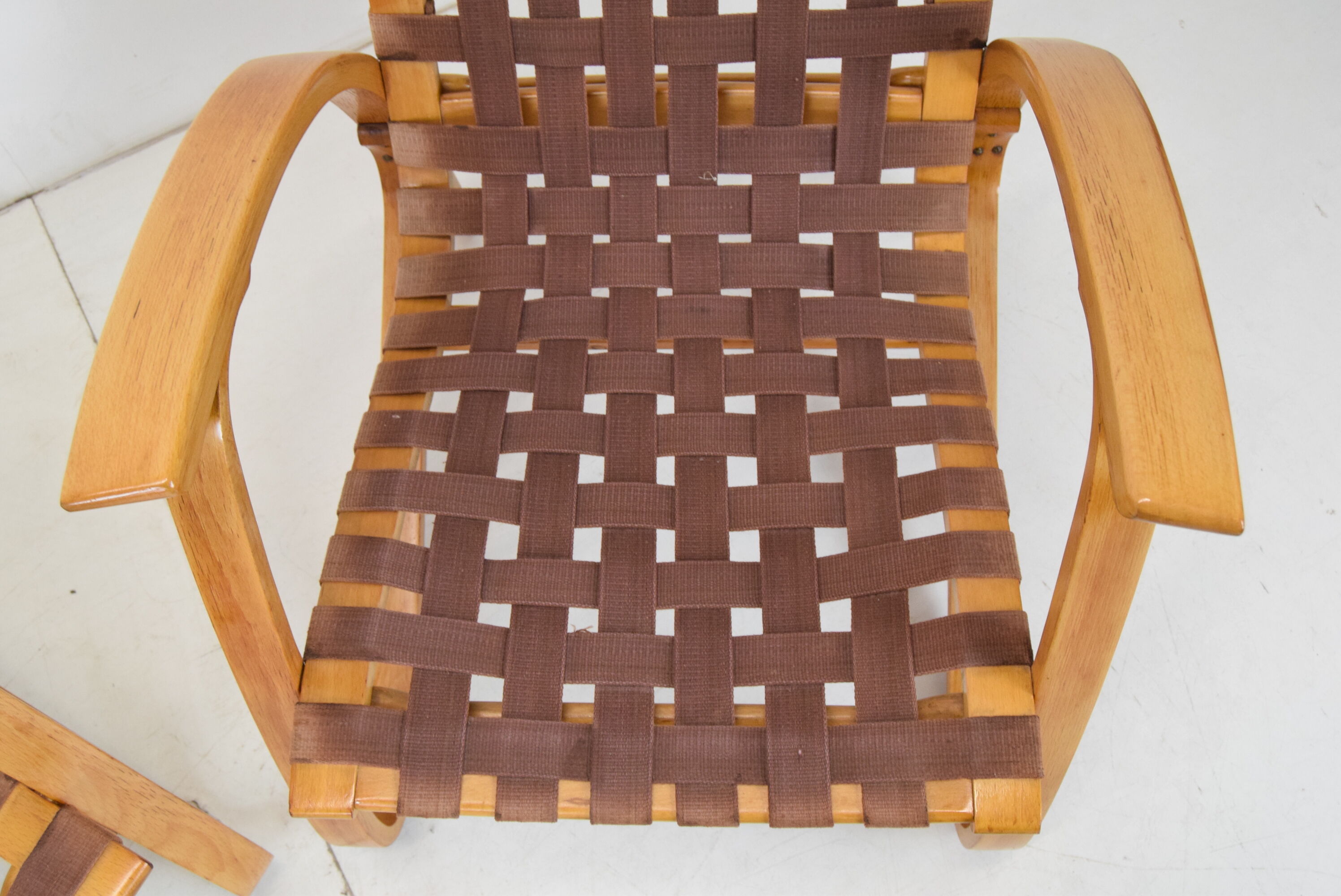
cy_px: 448
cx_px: 670
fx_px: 1342
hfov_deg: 53.1
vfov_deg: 36.9
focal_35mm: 36
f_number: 6.3
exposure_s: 1/160
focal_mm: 24
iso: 1600
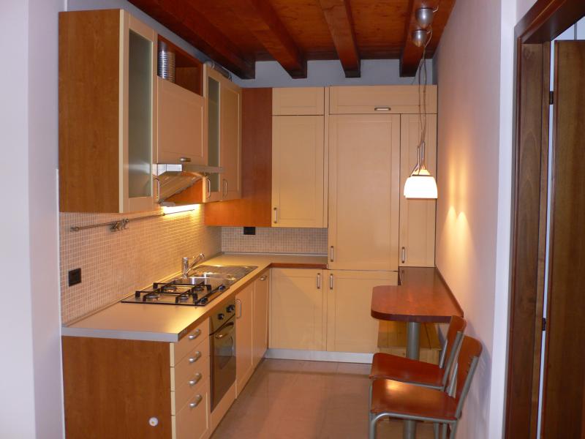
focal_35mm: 34
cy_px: 220
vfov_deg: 41.8
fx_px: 575
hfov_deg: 54.0
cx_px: 292
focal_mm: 6.3
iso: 100
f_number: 2.8
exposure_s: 1/25
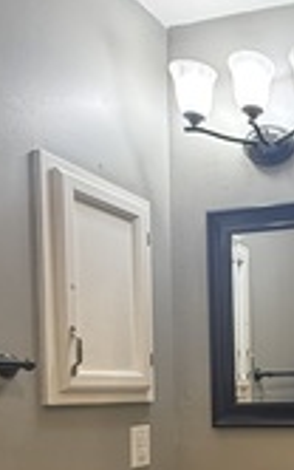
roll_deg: +0.2
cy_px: 405
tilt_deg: -1.1
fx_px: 550
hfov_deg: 25.2
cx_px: 399
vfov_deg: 43.0
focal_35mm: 43
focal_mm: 2.22
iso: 400
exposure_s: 1/60
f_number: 2.2
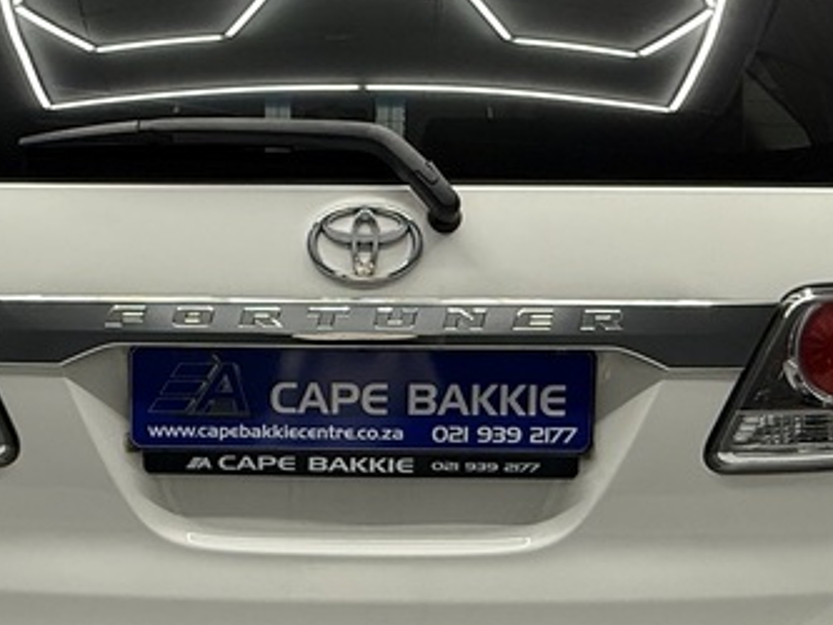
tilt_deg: -13.5
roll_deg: -0.3
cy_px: 422
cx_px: 305
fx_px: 1035
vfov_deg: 33.3
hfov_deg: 43.4
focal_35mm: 43
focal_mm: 2.22
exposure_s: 1/100
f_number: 2.2
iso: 200
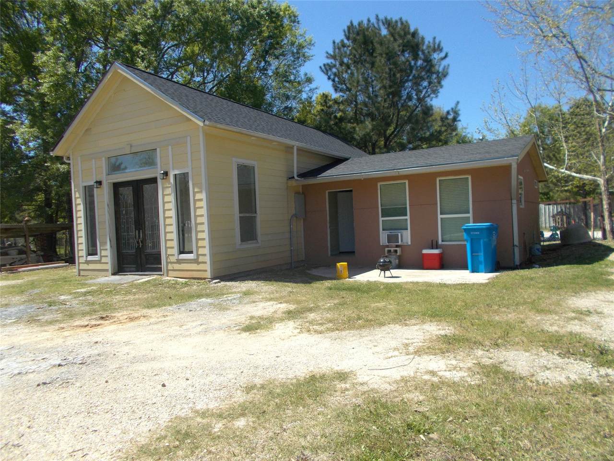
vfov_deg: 53.1
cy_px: 230
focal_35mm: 26
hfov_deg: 67.3
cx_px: 307
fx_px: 461
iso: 80
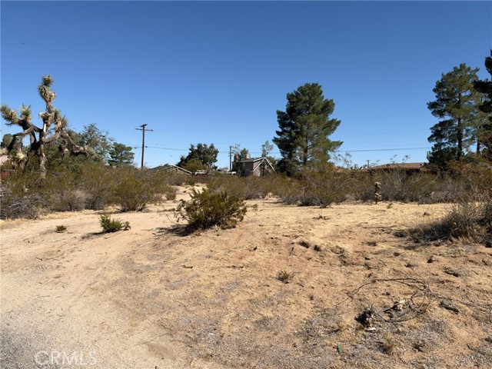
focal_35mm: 27
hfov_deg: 65.3
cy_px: 184
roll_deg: -1.9
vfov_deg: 51.4
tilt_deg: -0.2
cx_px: 246
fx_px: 384
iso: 64
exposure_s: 1/6024
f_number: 1.8
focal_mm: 6.93
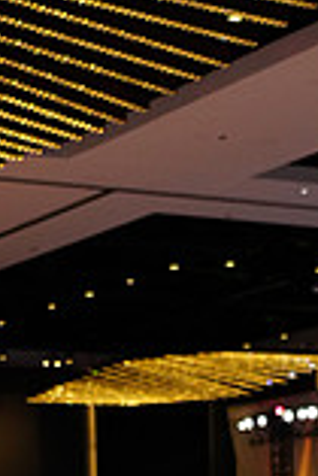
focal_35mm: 148
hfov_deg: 9.3
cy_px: 834
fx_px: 1957
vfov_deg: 12.7
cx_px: 271
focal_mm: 40
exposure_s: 1/320
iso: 2500
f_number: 4
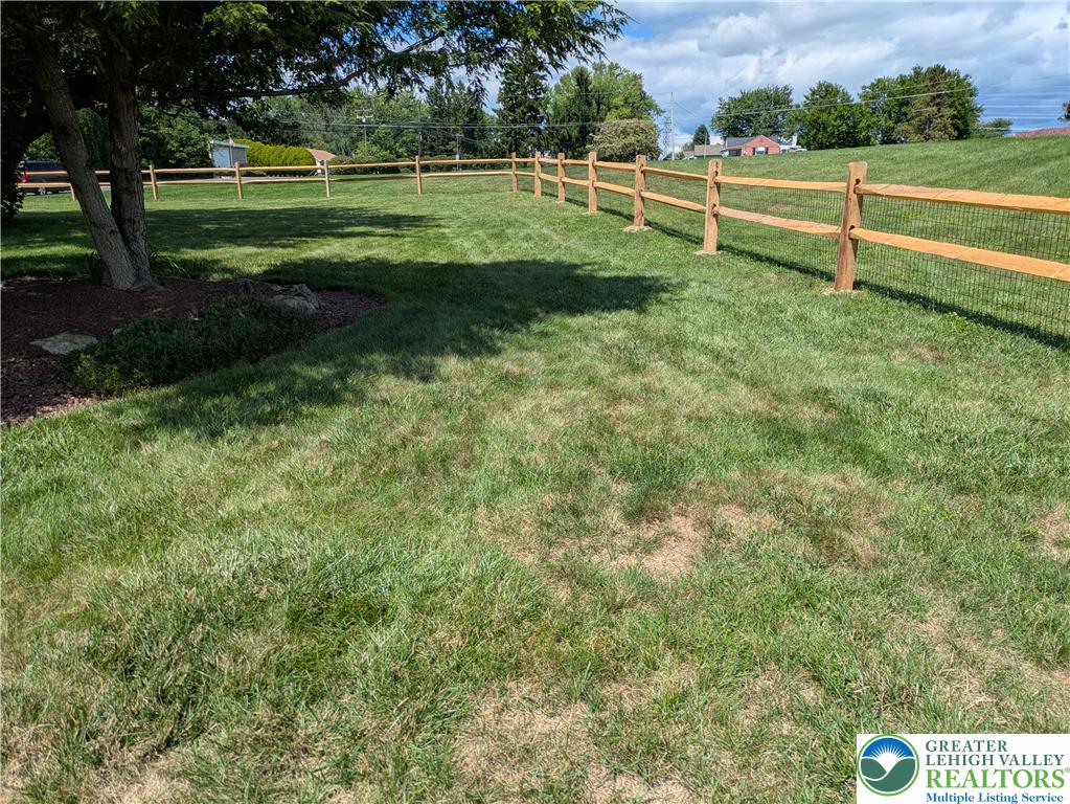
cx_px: 535
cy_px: 402
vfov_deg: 54.9
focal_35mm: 25
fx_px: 773
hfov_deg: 69.4
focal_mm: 5.43
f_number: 1.89
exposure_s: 1/2370
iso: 44
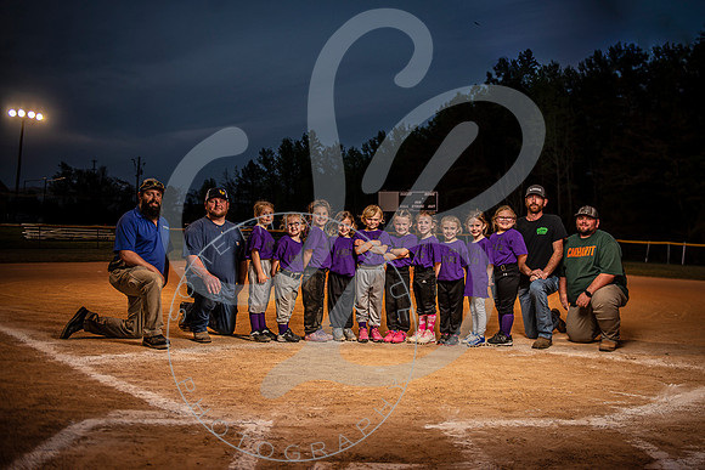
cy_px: 235
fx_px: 670
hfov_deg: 55.4
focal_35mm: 34
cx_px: 389
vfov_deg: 38.7
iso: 64
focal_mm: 31
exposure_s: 1/200
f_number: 4
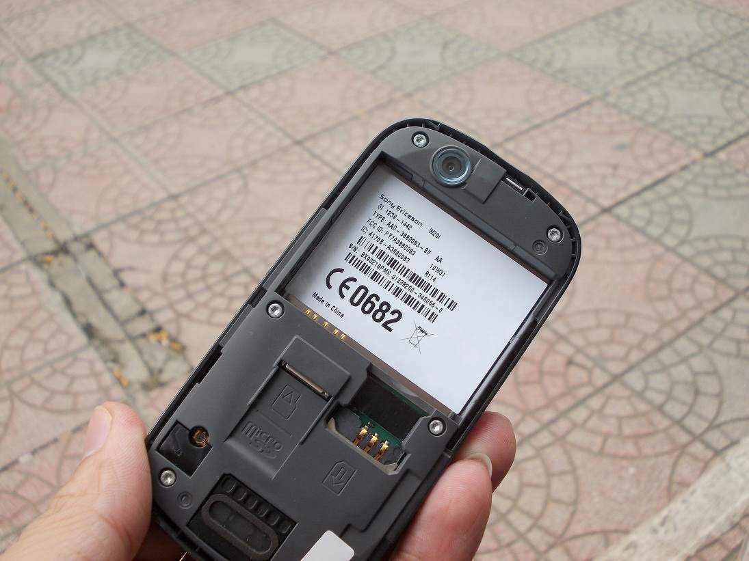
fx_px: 930
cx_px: 374
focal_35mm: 43
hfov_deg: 43.9
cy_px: 280
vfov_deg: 33.6
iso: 80
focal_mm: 6.1
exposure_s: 1/160
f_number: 3.3
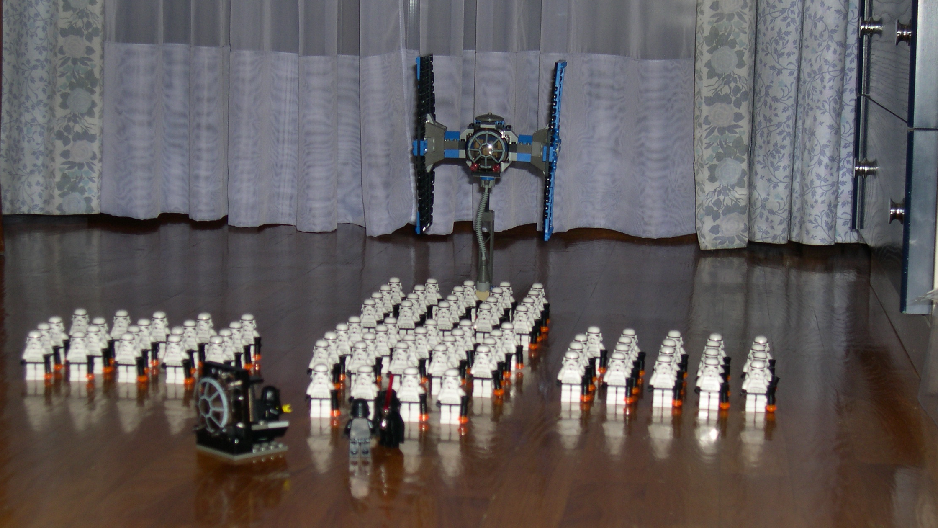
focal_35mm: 74
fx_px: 1841
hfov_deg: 28.6
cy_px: 311
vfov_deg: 16.3
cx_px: 464
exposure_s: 1/60
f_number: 3.7
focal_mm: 14.2
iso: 100
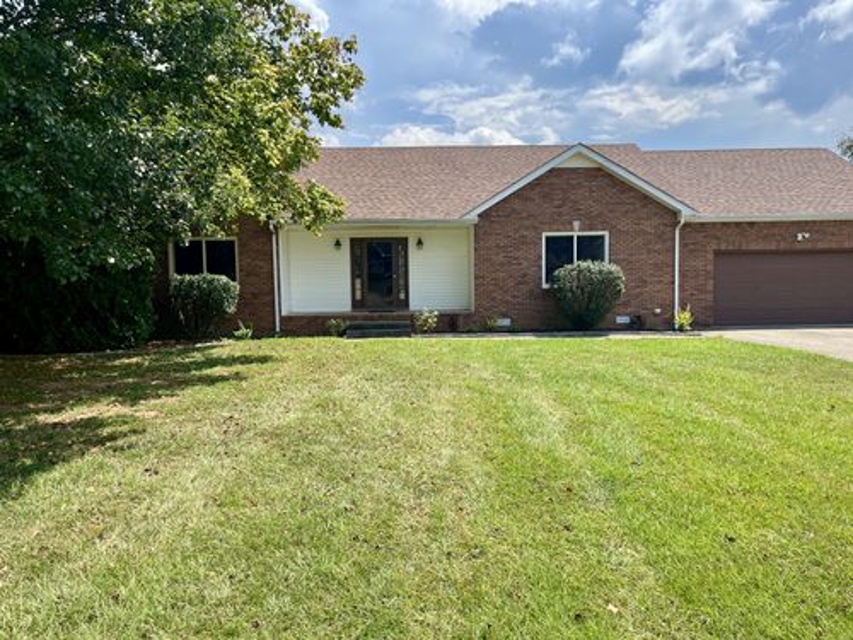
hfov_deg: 67.3
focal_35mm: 26
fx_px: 641
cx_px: 426
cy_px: 320
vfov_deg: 53.1
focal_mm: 5.1
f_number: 1.6
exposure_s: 1/2222
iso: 50
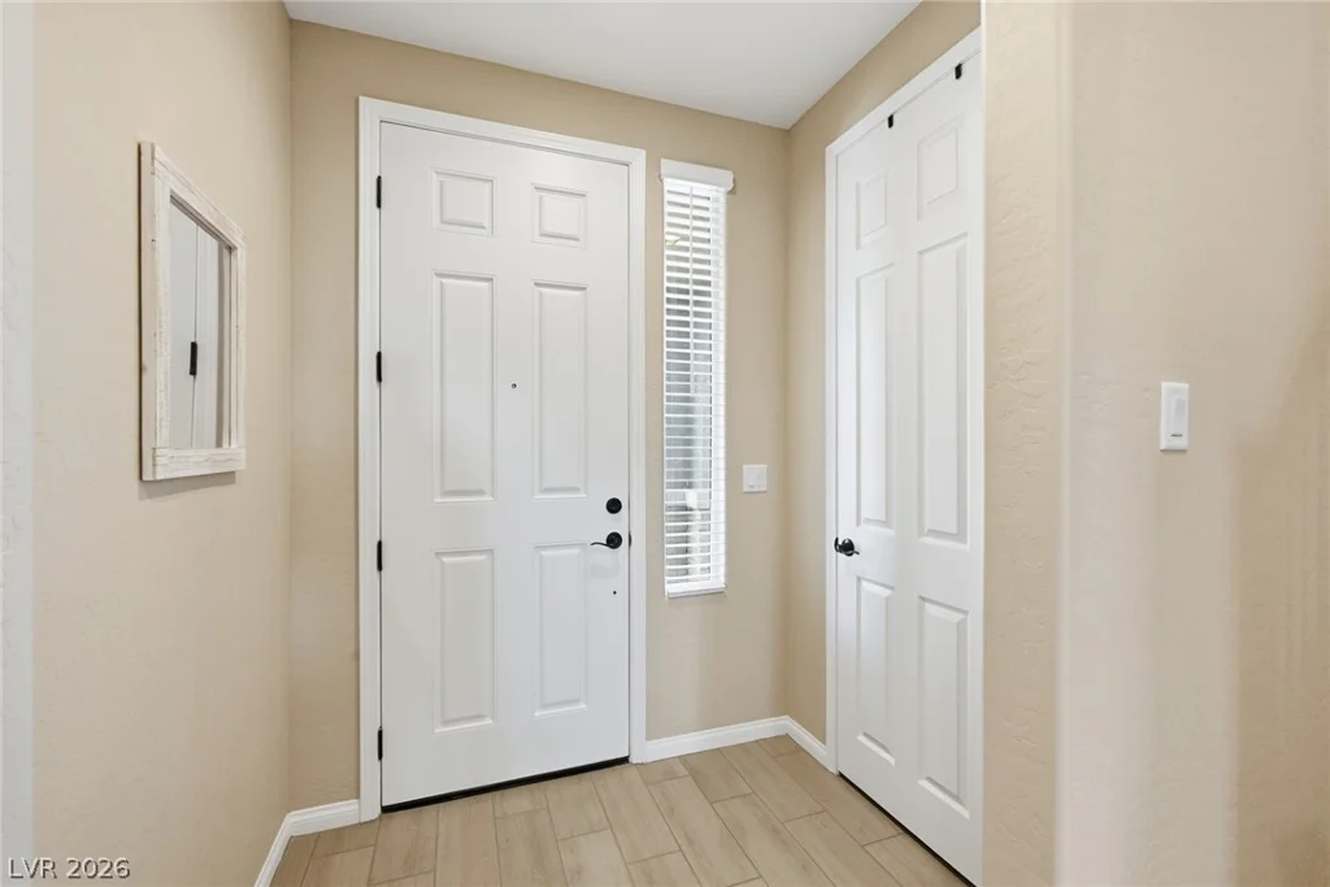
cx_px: 665
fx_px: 554
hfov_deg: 100.4
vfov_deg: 77.3
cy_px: 444
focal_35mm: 15
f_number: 9
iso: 500
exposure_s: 1/200
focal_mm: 15
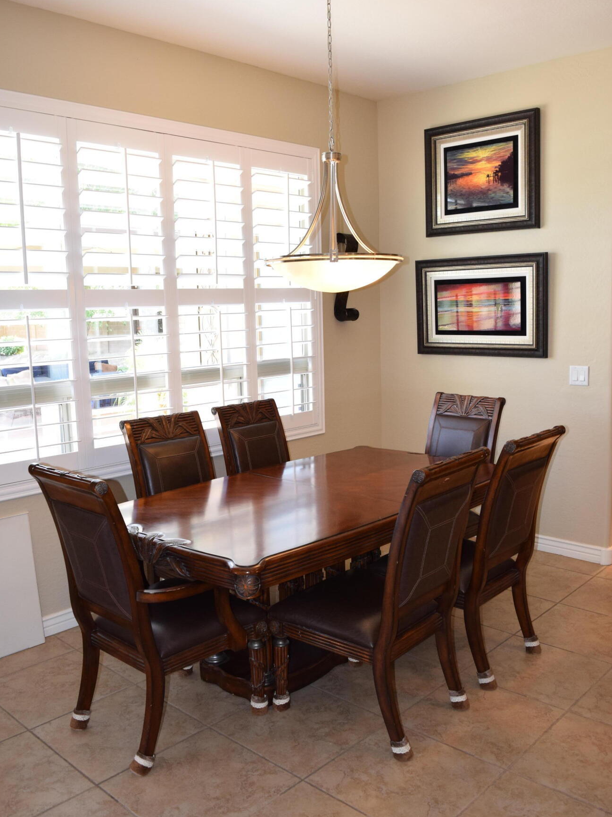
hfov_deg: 46.8
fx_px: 707
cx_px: 300
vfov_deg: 60.0
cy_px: 422
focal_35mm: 30
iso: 800
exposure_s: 1/100
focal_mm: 18
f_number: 5
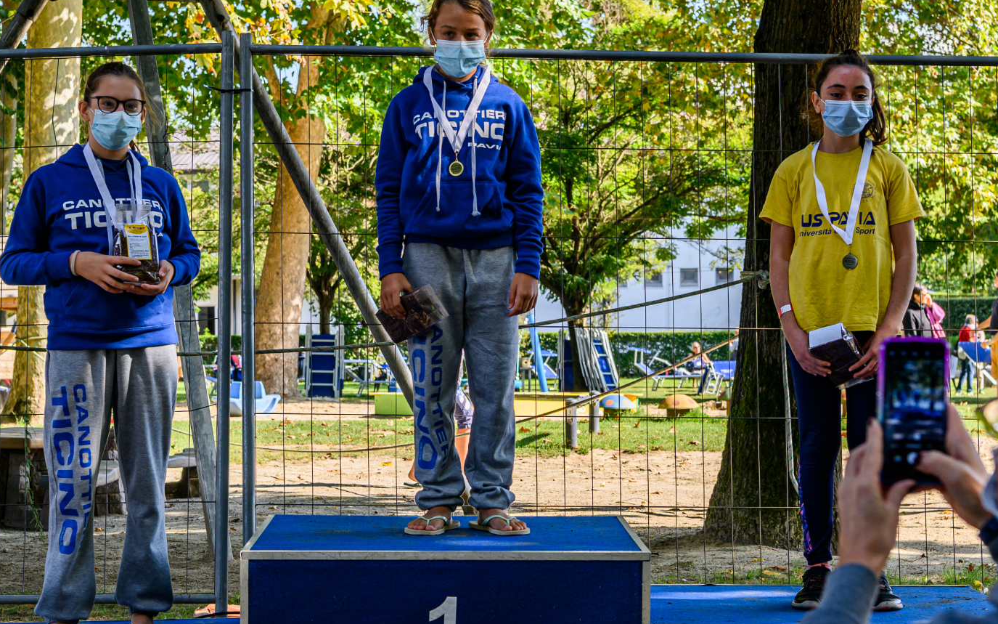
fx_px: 2393
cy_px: 372
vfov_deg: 14.8
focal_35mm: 88
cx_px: 478
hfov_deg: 23.6
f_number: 7.1
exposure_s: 1/200
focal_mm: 58
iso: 200
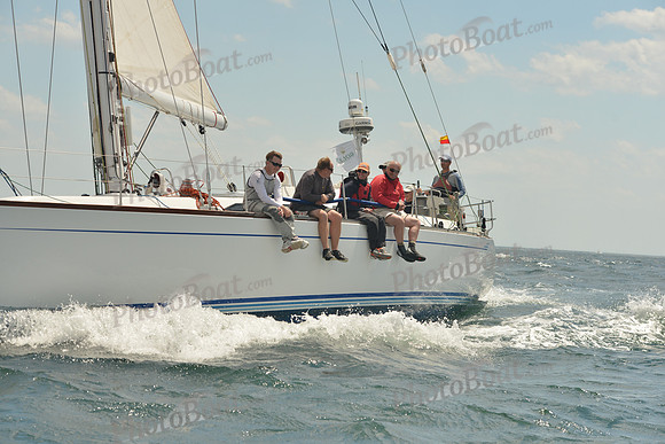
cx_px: 332
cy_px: 222
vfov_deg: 14.4
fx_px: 1755
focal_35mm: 95
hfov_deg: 21.5
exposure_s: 1/800
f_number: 6.3
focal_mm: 95
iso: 400
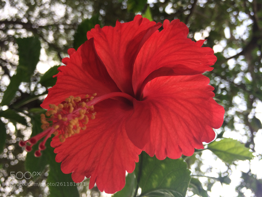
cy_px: 98
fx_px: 219
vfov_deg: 48.2
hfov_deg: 61.7
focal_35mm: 29
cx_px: 131
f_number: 2.2
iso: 32
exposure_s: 1/287
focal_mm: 4.15
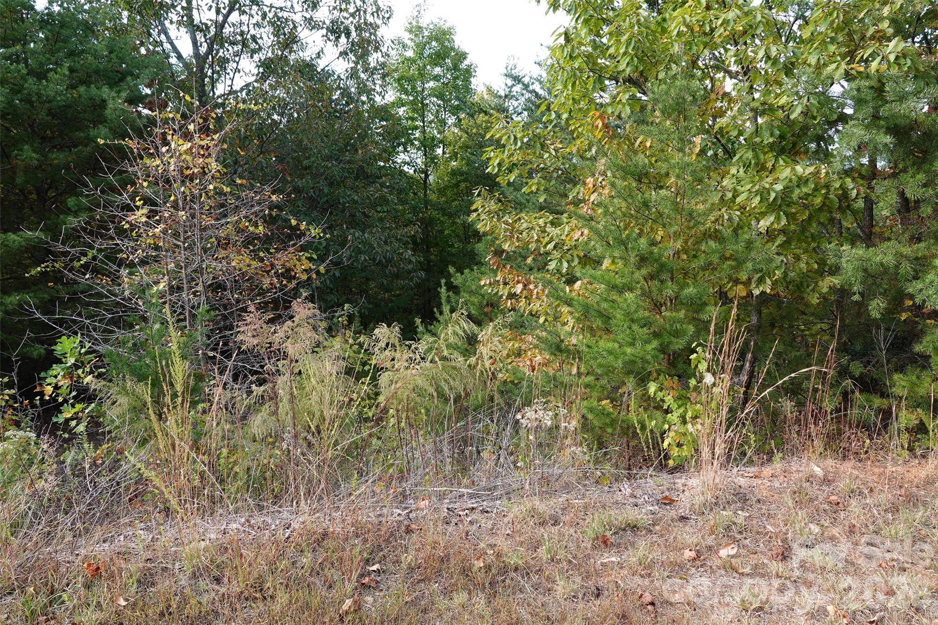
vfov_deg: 53.1
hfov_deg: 73.7
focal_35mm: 24
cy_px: 312
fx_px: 625
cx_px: 469
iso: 100
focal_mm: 8.8
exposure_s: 1/250
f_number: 2.8
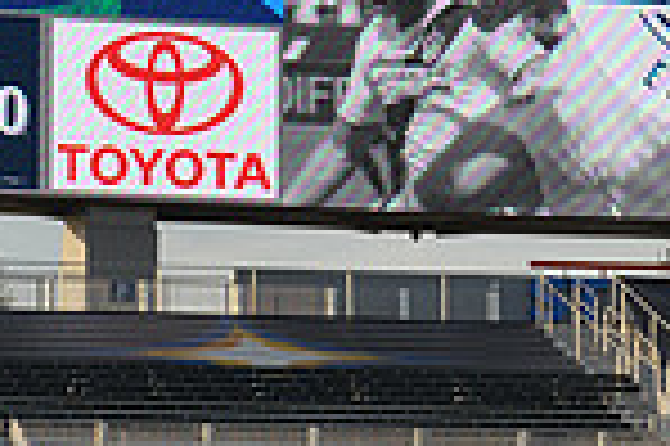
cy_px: -23
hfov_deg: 5.2
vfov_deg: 3.5
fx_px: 7362
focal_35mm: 396
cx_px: 674
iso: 400
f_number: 11
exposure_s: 1/500
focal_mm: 102
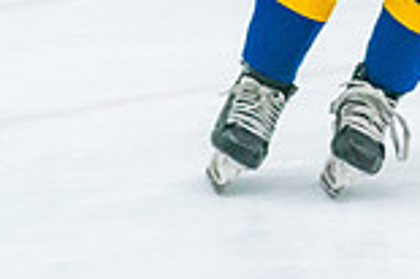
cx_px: 488
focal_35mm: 366
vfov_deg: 3.7
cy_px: -299
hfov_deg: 5.6
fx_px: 4265
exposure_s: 1/1250
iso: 3200
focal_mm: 86
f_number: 2.8
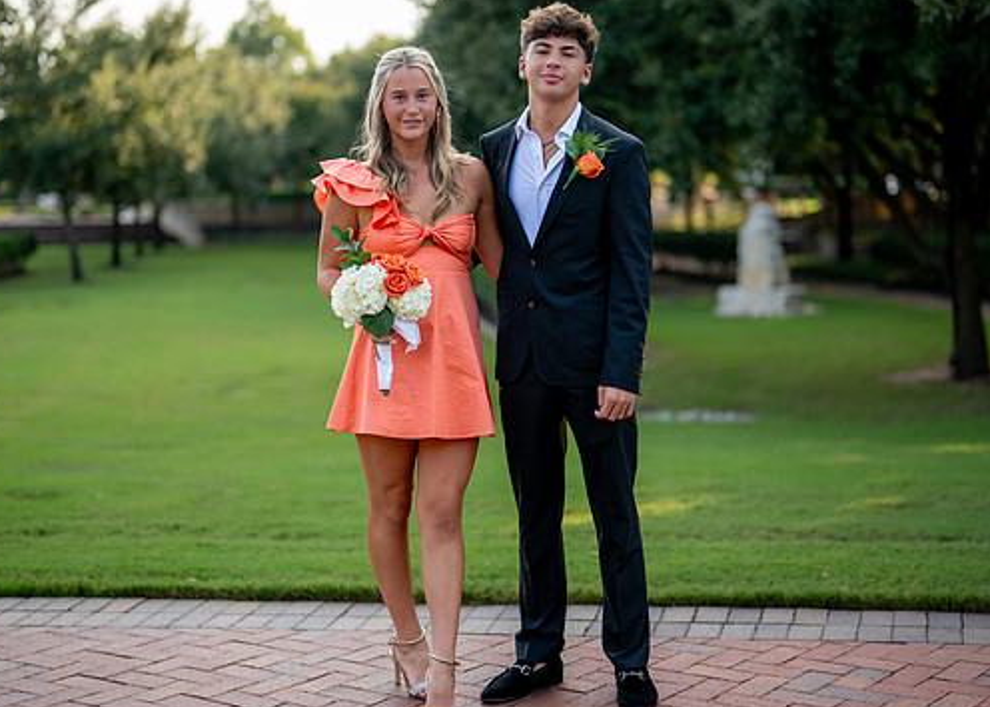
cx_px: 520
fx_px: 1827
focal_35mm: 65
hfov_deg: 30.3
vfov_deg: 21.9
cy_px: 339
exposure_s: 1/2000
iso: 200
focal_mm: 50
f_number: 1.2
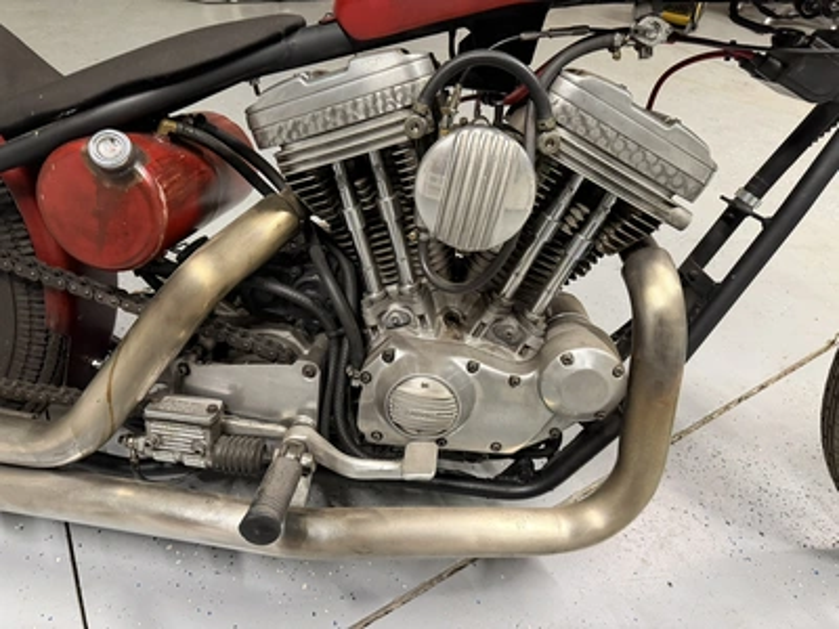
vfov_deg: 56.8
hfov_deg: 71.6
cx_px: 420
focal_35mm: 24
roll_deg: -3.2
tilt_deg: -39.3
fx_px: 582
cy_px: 314
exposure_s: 1/60
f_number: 1.78
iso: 500
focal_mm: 6.76
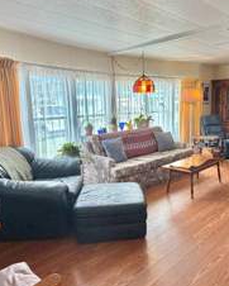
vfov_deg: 60.4
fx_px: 246
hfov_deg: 49.7
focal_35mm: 29
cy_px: 147
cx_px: 138
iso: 250
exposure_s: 1/120
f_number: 2.2
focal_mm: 2.22
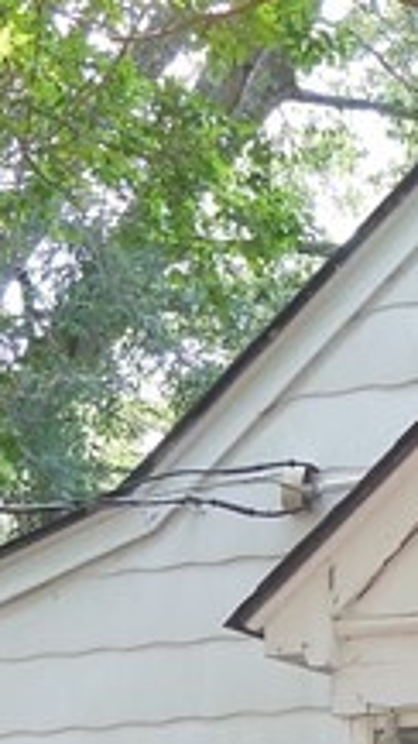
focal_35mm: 175
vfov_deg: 12.0
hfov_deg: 6.8
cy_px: 960
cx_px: 593
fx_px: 3450
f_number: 3.9
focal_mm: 6
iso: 125
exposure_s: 1/40
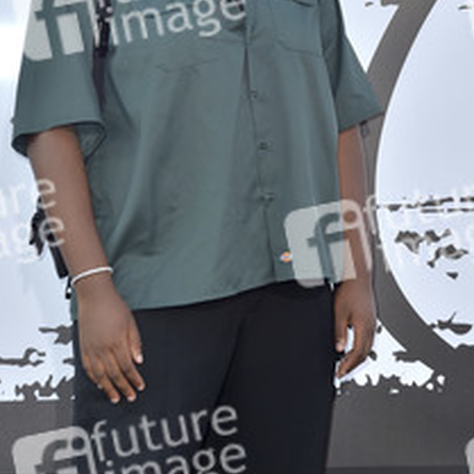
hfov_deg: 19.1
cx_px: 196
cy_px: 120
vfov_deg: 19.0
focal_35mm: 91
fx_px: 1410
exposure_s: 1/250
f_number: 6.3
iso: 320
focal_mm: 56
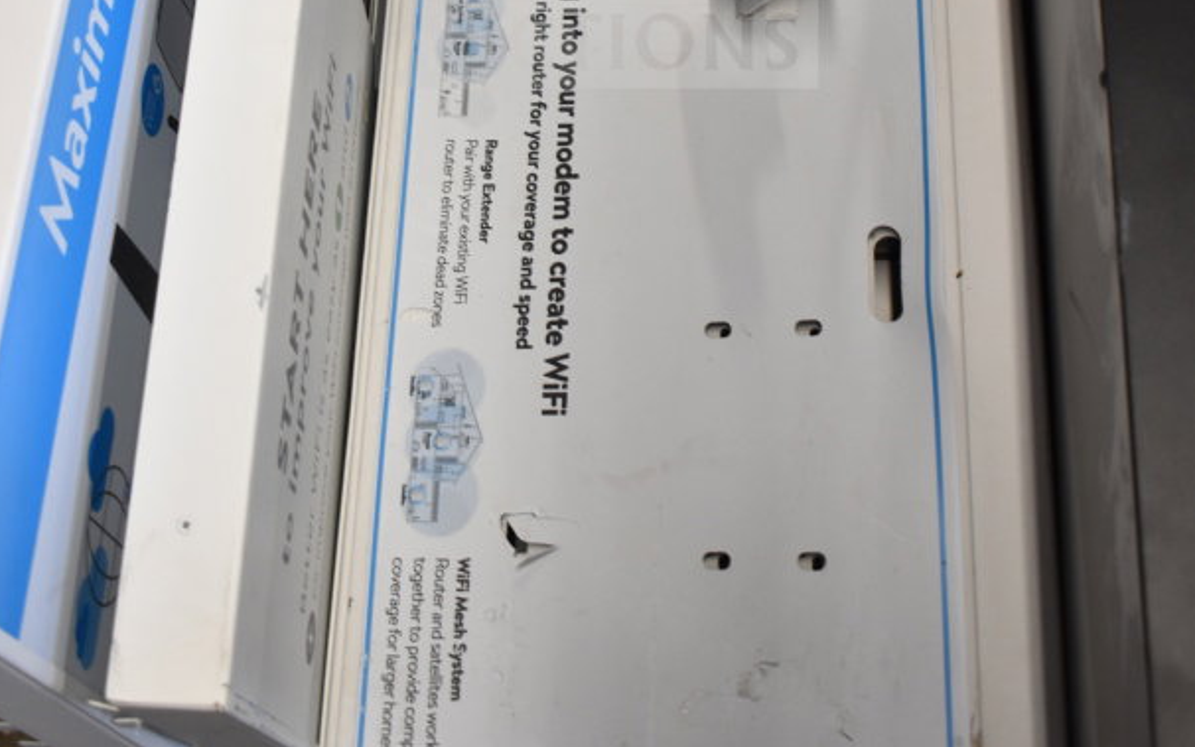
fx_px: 1954
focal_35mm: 60
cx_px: 596
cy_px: -68
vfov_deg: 20.7
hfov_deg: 34.0
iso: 900
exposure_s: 1/40
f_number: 4
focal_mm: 26
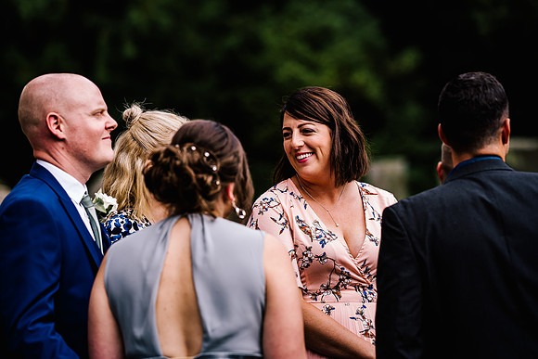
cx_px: 269
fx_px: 2018
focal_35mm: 135
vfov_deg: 10.2
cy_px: 180
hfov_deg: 15.2
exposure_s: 1/320
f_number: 2.8
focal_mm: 135
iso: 50
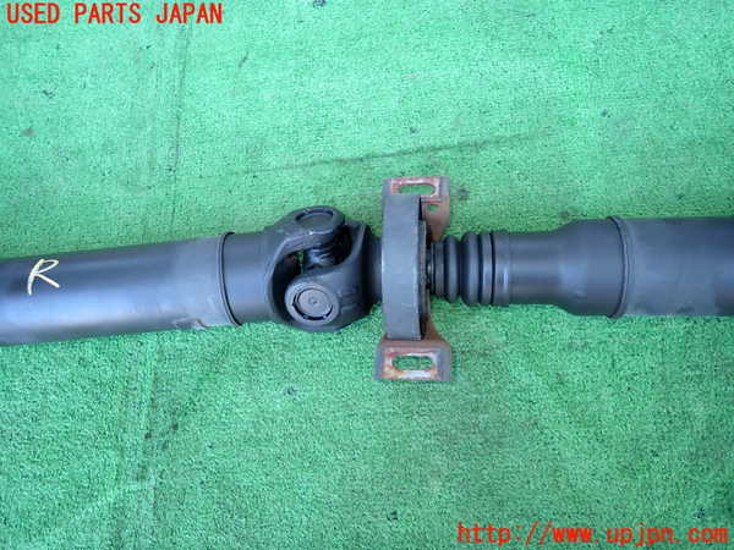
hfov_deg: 69.4
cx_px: 367
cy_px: 275
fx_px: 530
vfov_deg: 54.9
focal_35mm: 25
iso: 200
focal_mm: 4.5
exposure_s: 1/100
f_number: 2
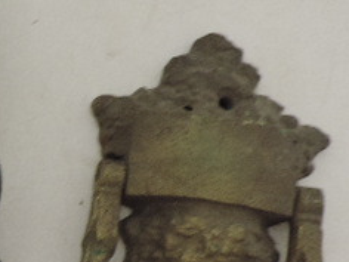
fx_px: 655
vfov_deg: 22.4
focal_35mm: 65
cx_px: -28
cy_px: 189
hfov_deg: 27.5
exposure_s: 1/13
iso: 400
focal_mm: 4.3
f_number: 3
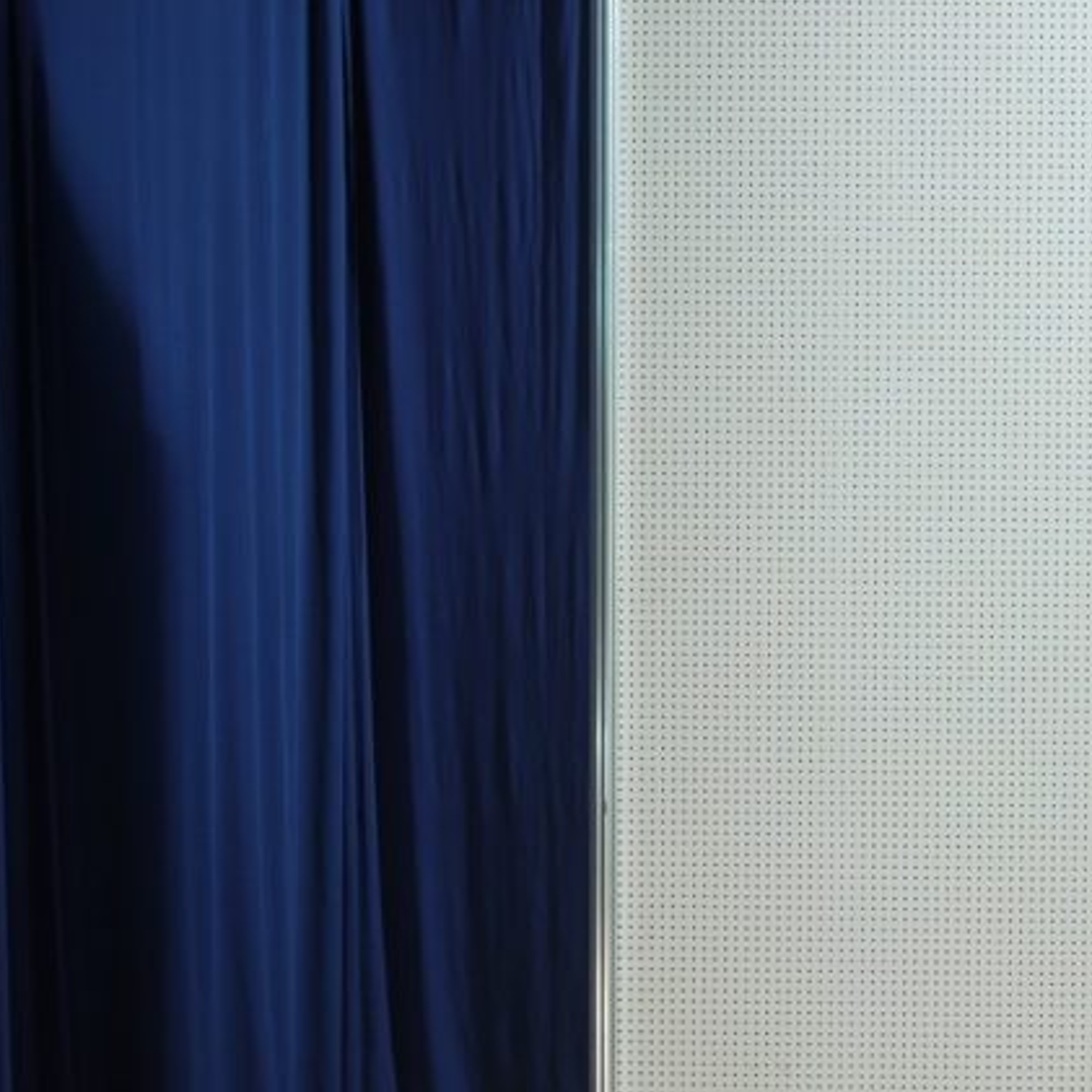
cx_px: 1025
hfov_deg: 19.7
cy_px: 638
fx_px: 3069
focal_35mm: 86
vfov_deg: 20.2
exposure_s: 1/40
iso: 100
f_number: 1.7
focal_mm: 20
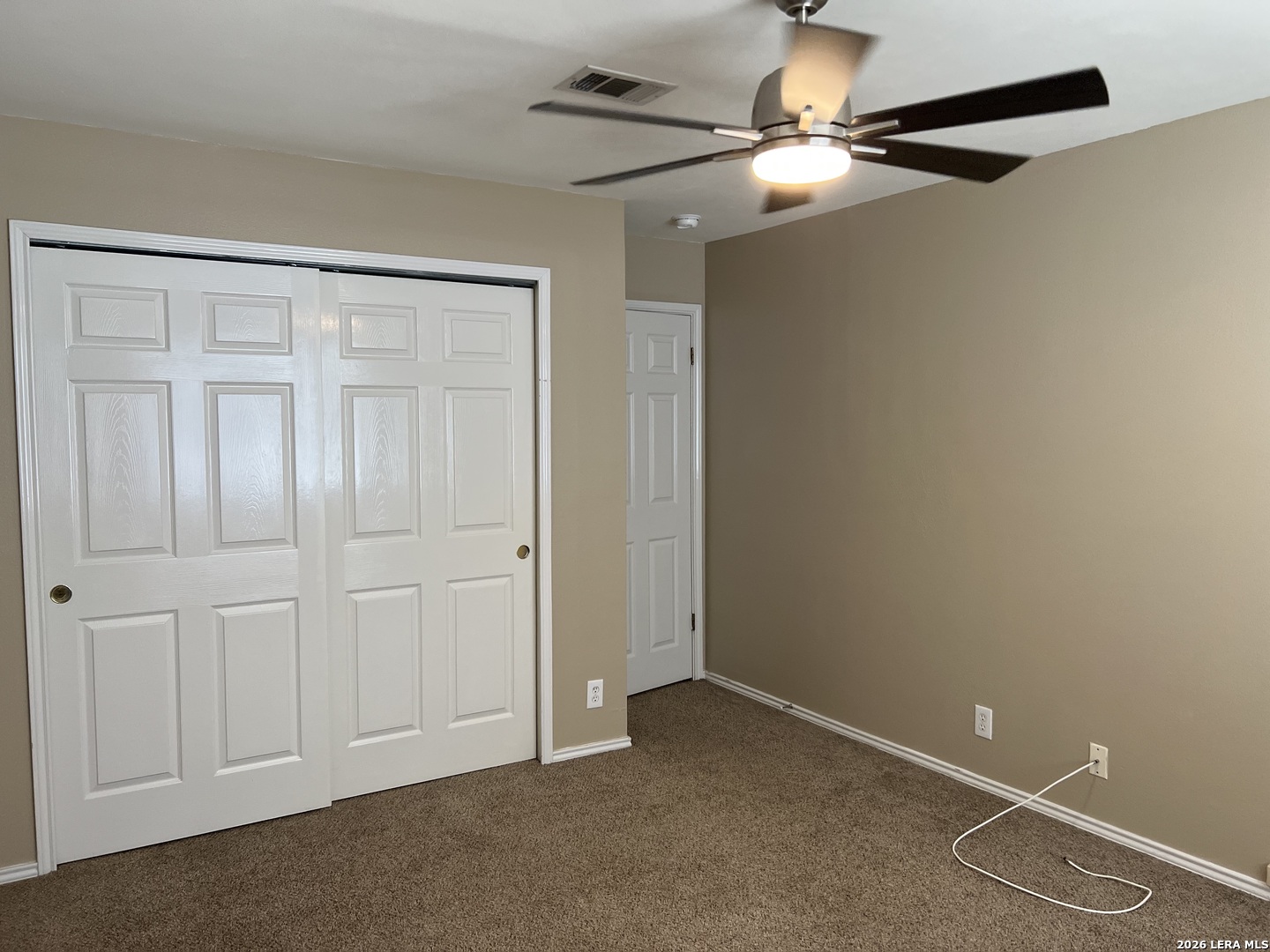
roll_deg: -0.1
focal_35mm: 26
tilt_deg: -3.7
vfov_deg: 53.1
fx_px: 954
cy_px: 476
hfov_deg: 67.3
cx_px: 635
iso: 100
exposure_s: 1/121
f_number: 1.5
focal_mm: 5.7
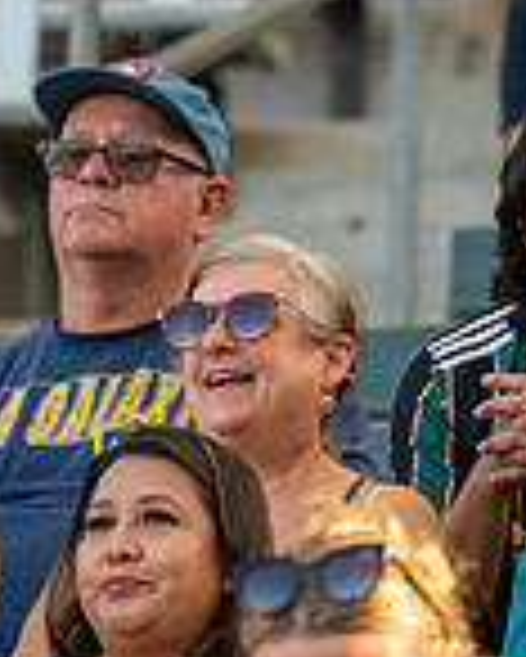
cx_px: 635
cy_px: 465
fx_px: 19186
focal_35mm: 987
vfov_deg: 2.0
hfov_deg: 1.6
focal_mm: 200
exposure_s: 1/1000
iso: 500
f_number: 2.8
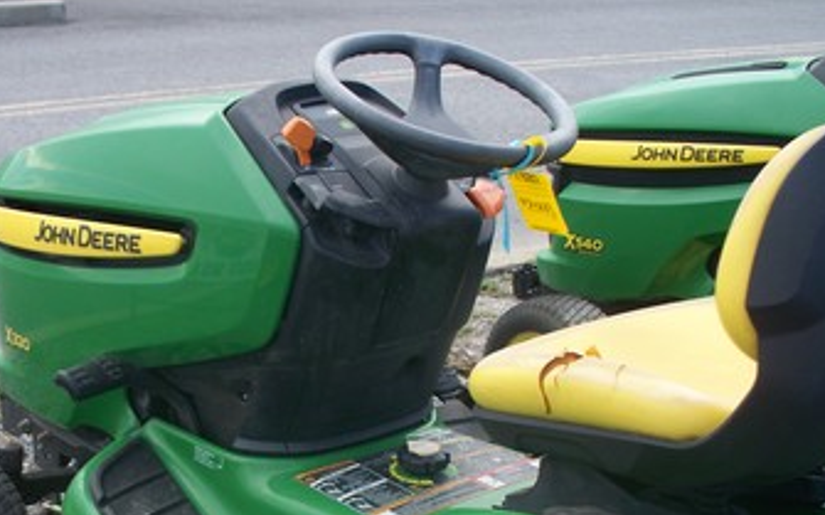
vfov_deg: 20.5
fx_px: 1393
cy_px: 476
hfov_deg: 32.6
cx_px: 261
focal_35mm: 62
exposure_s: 1/250
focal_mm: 7.54
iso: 64
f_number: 2.8
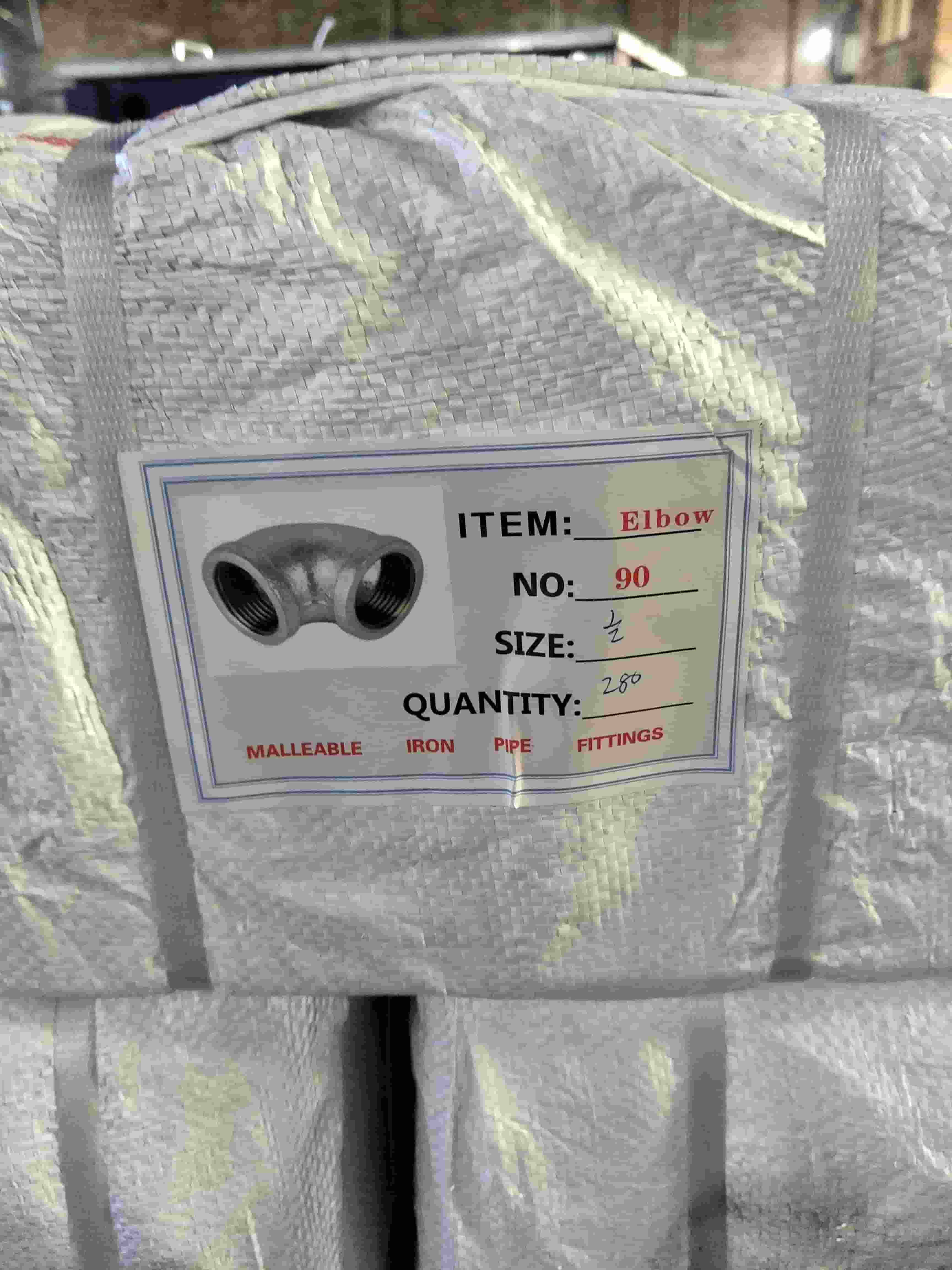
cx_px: 476
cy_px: 635
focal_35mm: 24
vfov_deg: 71.6
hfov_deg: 56.8
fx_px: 880
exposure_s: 1/20
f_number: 1.7
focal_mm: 4.1
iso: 417
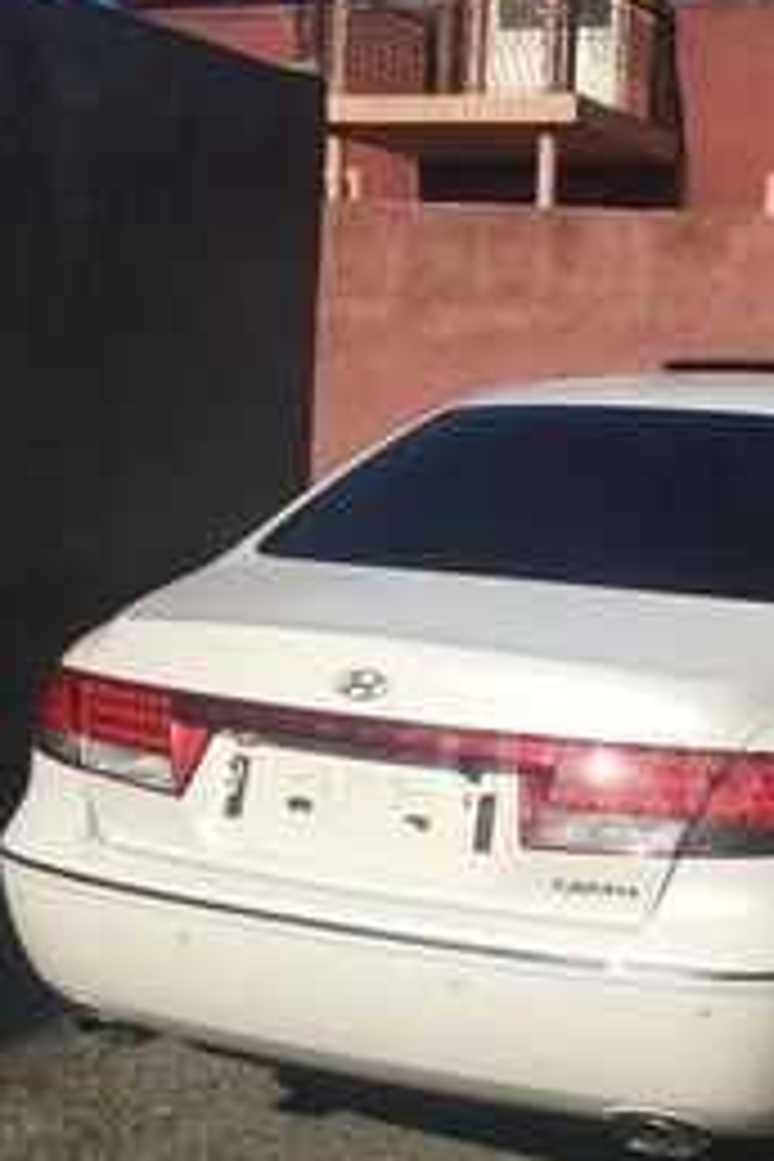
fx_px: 1870
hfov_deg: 22.6
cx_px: 756
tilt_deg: -9.6
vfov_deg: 34.2
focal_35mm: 58
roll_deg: -3.9
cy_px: 765
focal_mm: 4.15
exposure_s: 1/4115
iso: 32
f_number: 2.2
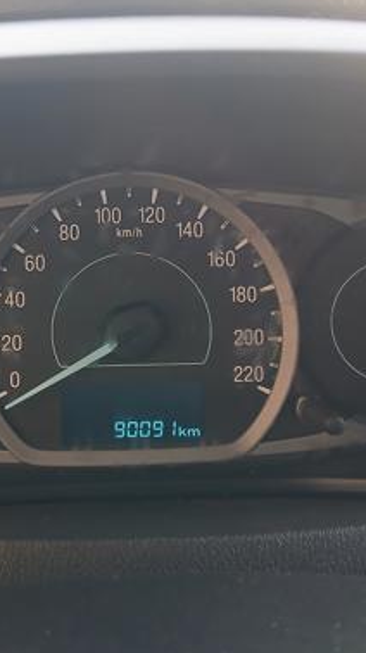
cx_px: 95
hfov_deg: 24.6
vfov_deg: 42.8
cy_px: 285
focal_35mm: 48
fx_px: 830
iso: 200
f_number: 1.8
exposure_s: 1/60
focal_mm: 3.98
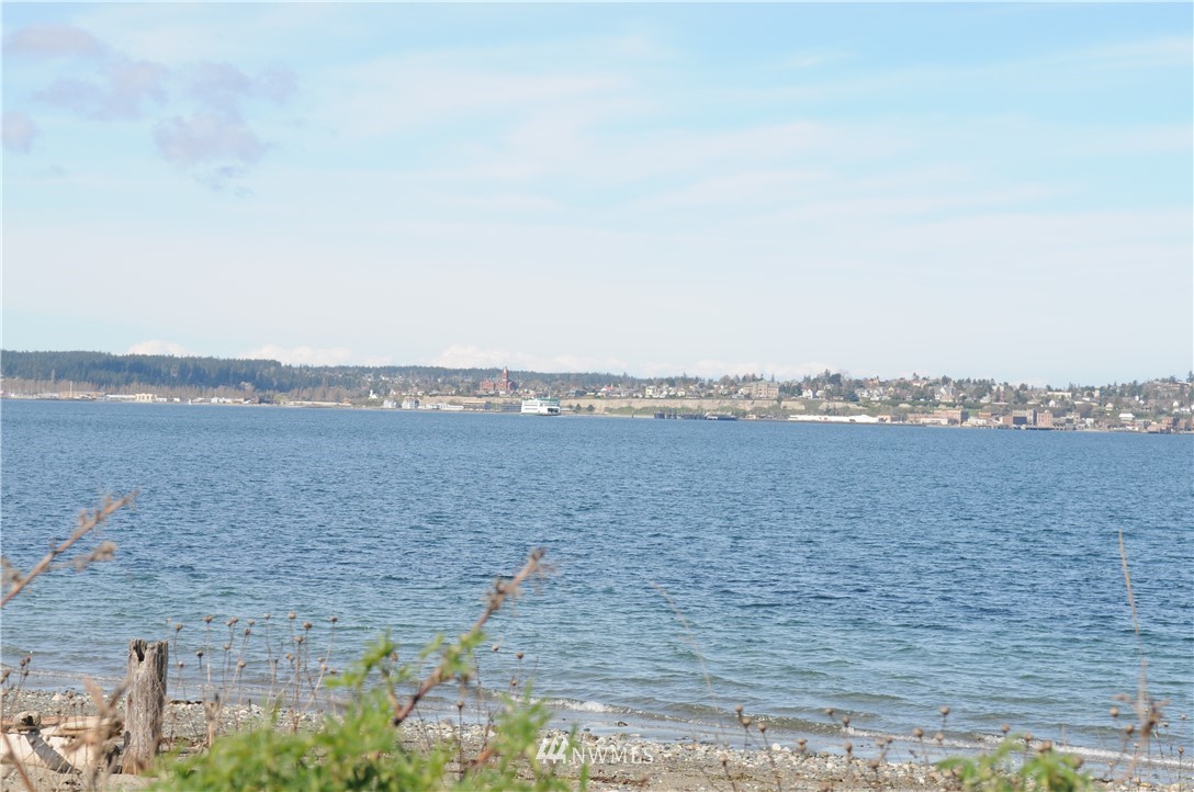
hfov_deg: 24.7
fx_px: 2732
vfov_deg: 16.5
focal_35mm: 82
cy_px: 396
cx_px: 597
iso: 200
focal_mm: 55
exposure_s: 1/320
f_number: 9
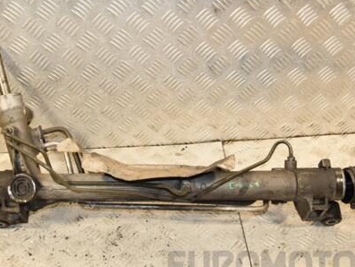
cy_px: 145
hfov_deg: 41.3
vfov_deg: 31.7
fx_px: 469
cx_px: 151
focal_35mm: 46
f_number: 7.1
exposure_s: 1/160
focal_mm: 21
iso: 800
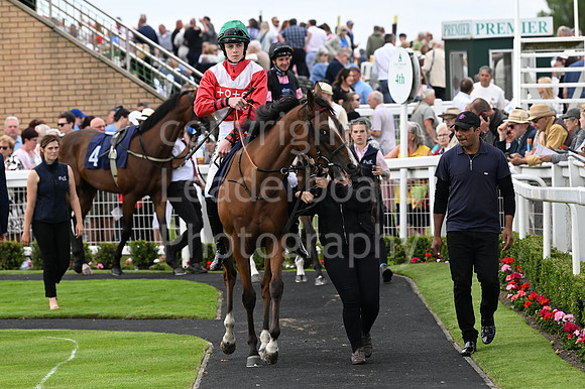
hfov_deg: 11.1
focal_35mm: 185
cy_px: 194
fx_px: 3004
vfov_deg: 7.4
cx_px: 292
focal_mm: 185
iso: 640
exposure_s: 1/800
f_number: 5.6
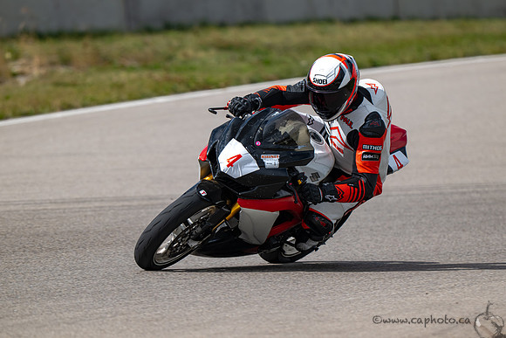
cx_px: 289
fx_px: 9647
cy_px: 169
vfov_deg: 2.0
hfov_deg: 3.0
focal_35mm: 686
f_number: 6.3
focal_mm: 600
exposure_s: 1/1250
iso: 140
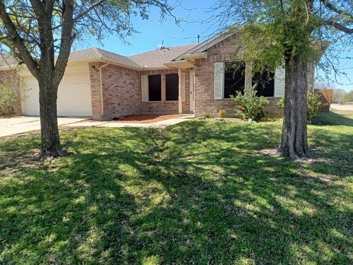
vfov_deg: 54.9
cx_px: 176
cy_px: 132
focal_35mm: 25
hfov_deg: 69.4
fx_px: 255
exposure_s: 1/174
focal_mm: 4.6
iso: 32
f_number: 1.8
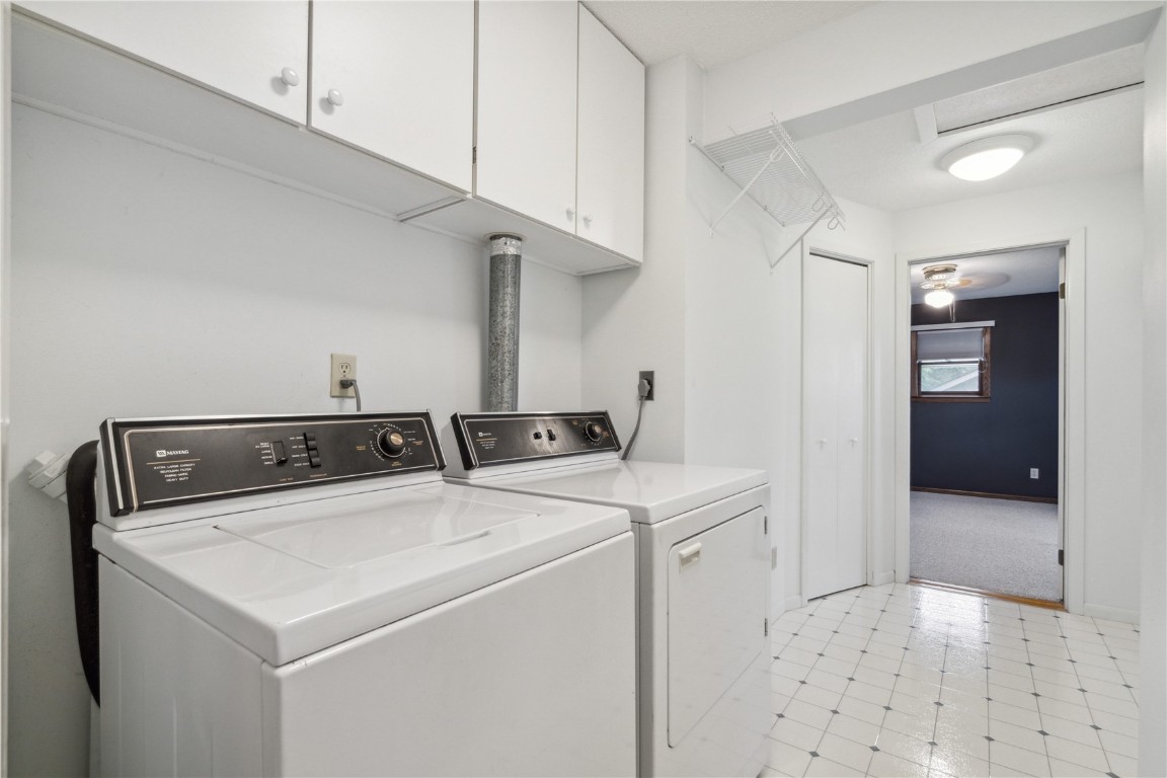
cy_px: 389
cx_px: 584
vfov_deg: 73.7
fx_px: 519
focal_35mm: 16
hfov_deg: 96.7
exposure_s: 1/13
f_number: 10
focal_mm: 16
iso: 800
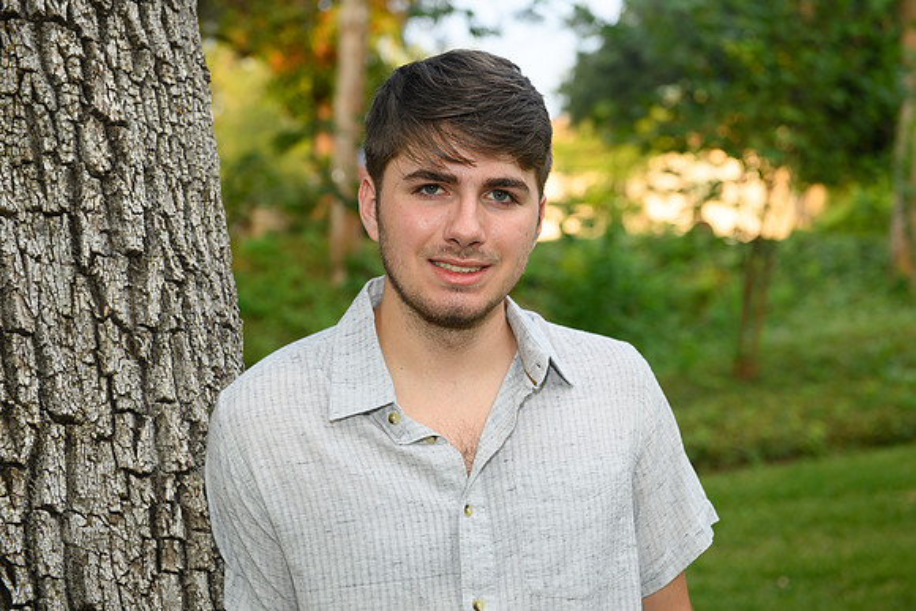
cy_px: 306
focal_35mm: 66
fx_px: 1680
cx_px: 458
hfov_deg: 30.5
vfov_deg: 20.6
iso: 200
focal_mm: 66
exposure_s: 1/100
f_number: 5
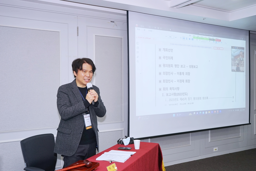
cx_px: 128
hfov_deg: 54.4
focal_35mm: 35
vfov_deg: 37.9
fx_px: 249
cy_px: 86
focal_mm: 35
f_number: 6.3
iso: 400
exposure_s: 1/100
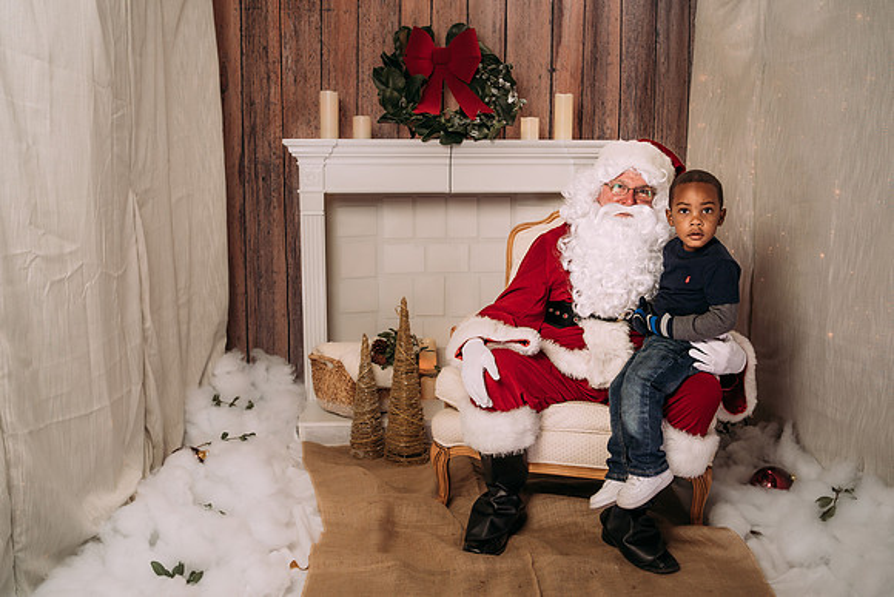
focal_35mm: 37
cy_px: 306
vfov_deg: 35.8
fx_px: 923
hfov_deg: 51.7
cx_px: 457
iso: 100
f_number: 6.3
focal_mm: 35
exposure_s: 1/100
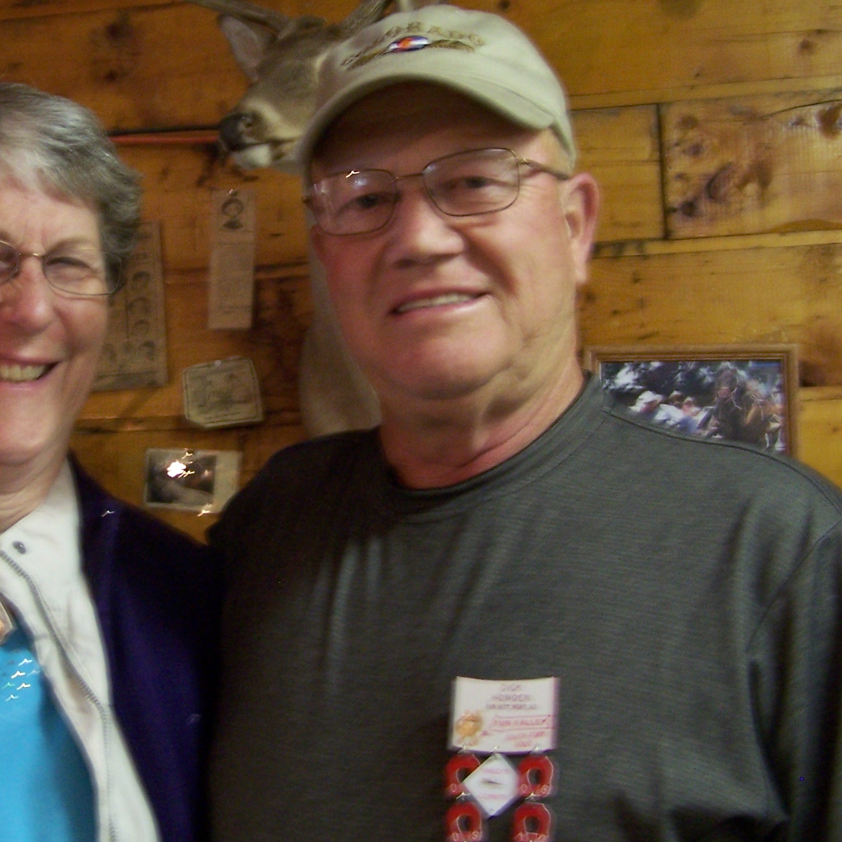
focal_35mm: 59
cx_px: 226
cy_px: 322
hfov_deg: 28.7
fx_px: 1624
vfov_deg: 29.0
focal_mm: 6.3
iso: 140
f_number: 2.8
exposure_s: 1/8
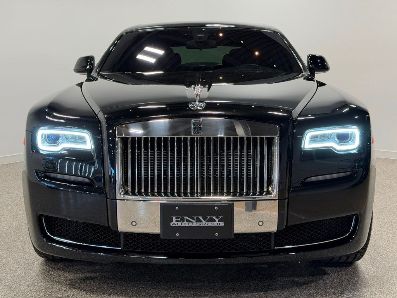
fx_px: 550
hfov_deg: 39.7
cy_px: 149
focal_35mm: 48
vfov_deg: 30.3
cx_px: 198
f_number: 1.78
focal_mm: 6.76
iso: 64
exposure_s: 1/120
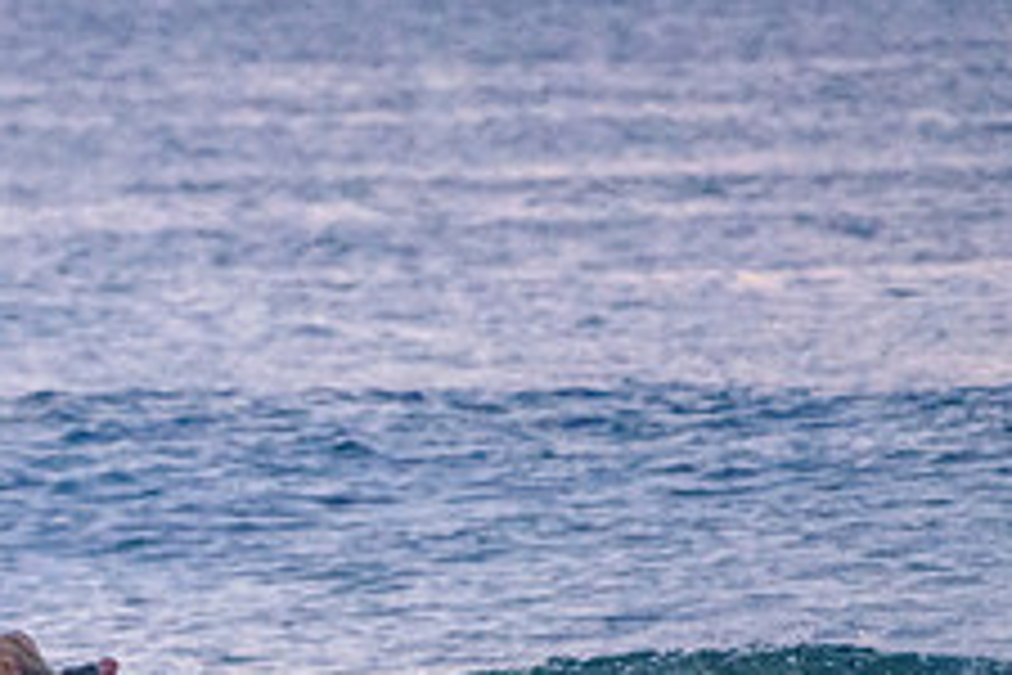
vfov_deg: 1.1
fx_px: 36176
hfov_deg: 1.6
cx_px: 63
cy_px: 830
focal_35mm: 1287
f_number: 5.6
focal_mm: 500
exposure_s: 1/500
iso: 8000
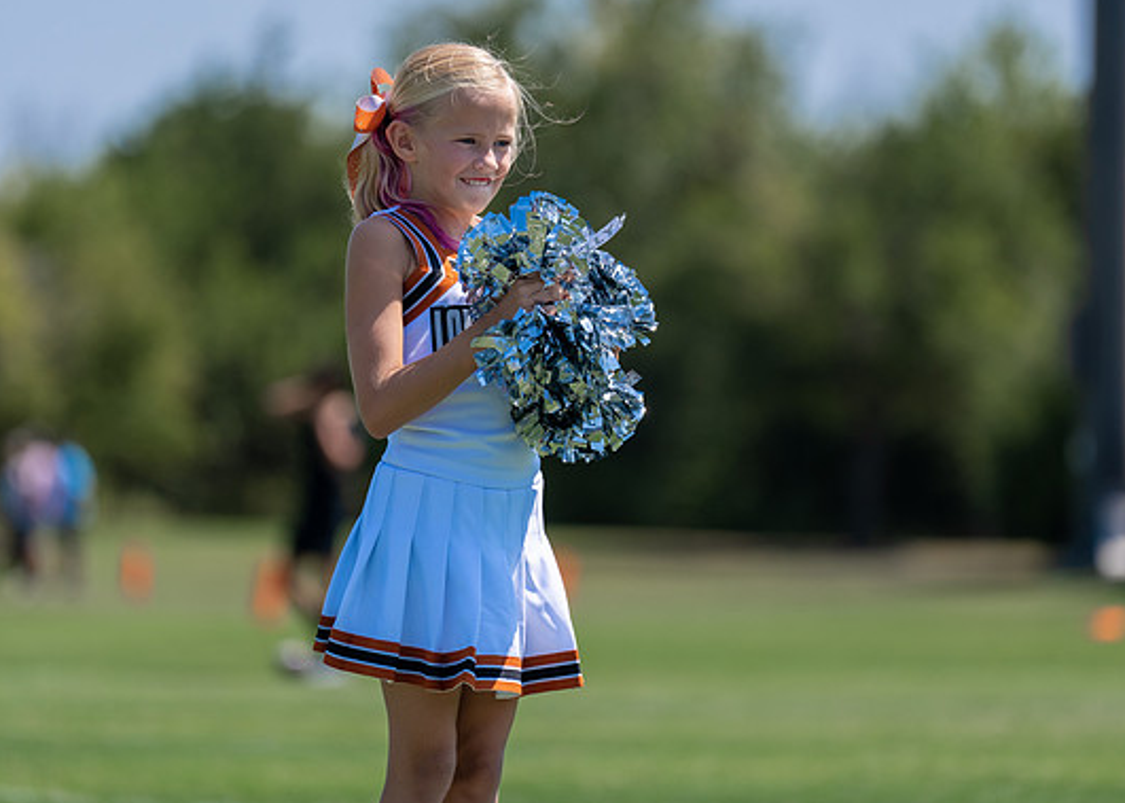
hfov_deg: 6.5
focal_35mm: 308
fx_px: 9838
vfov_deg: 4.7
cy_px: 343
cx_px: 528
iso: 100
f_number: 2.8
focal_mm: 200
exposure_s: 1/2000
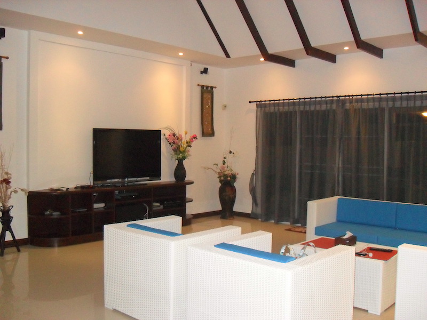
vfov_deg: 40.7
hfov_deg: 52.6
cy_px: 160
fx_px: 432
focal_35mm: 35
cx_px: 214
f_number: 2.8
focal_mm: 6.2
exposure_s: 1/45
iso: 400
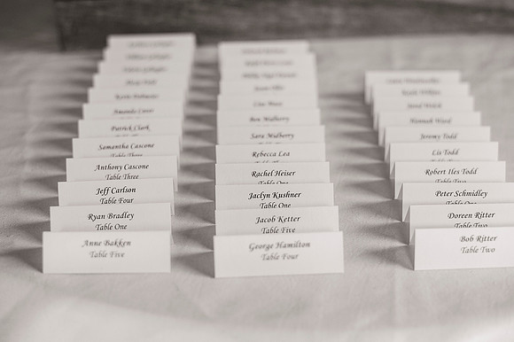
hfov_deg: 39.6
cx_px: 257
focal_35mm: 50
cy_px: 171
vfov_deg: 27.0
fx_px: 713
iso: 640
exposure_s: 1/640
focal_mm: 50
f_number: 2.8
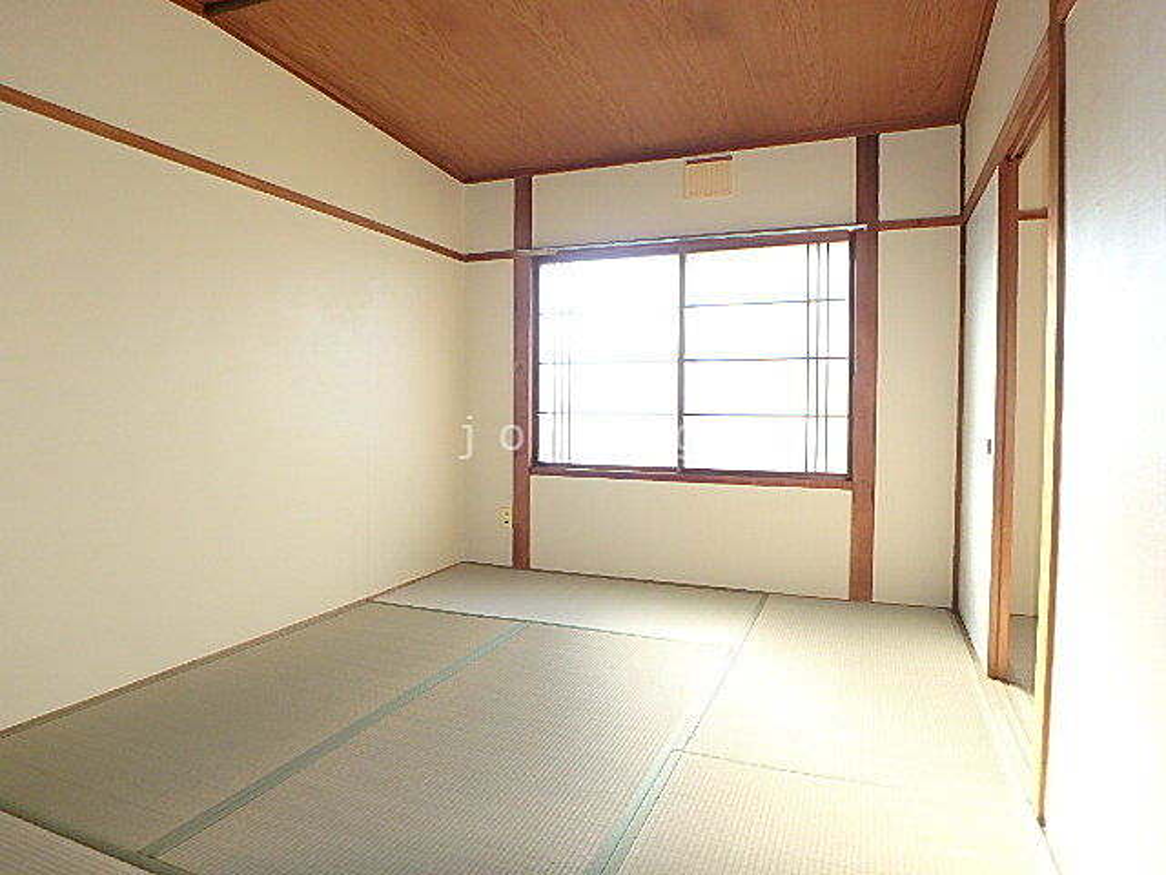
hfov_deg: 79.0
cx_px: 583
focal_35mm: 21
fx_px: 707
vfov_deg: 63.4
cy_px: 438
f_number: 3.5
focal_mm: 3.7
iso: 125
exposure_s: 1/60
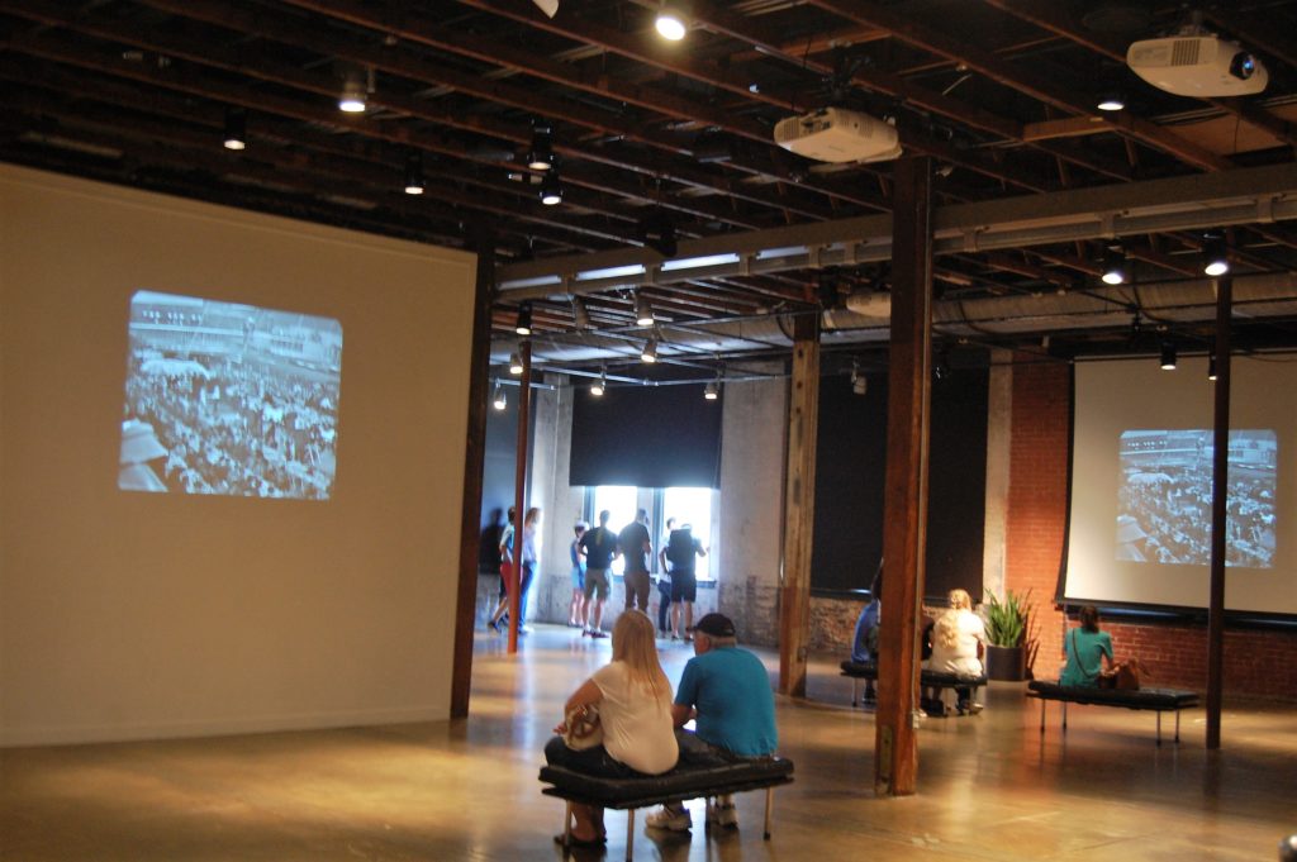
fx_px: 1620
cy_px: 431
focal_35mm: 45
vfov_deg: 29.8
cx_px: 648
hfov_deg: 43.6
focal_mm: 30
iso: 800
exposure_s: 1/15
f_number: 4.2
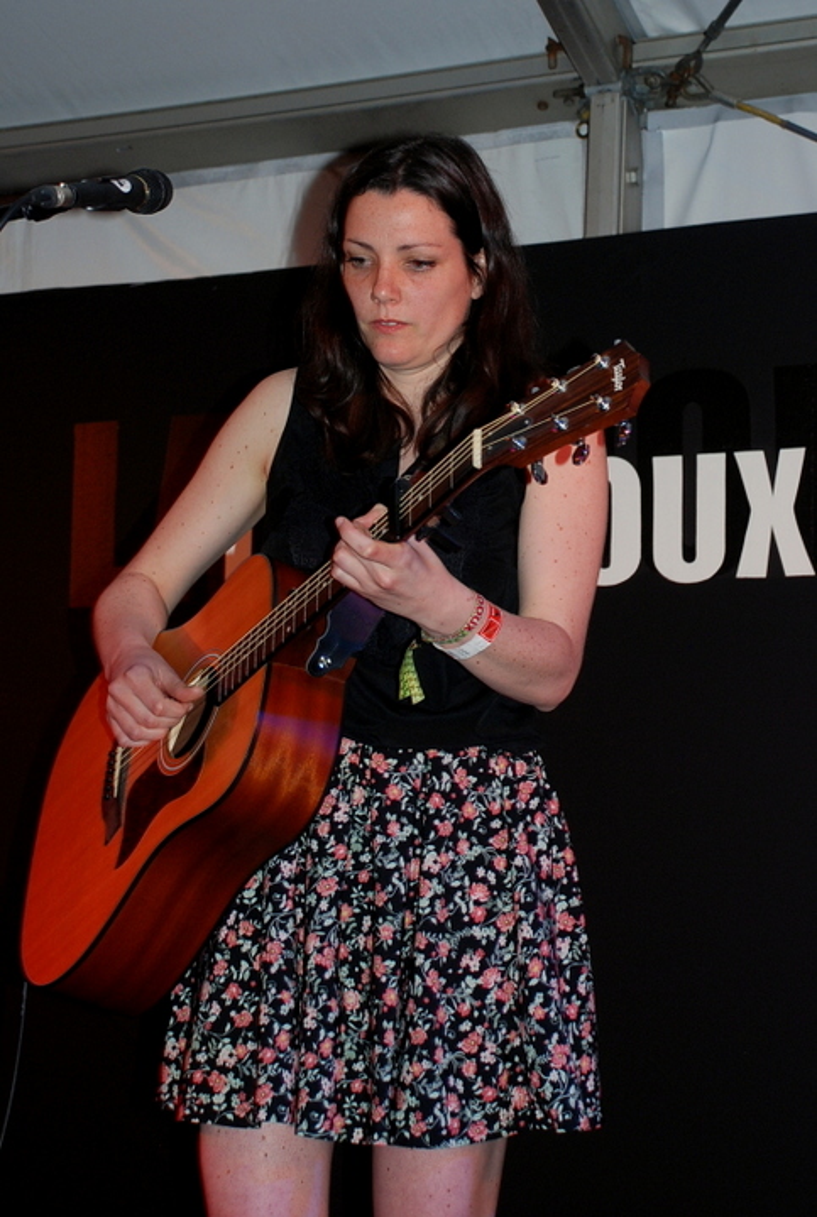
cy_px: 608
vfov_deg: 35.0
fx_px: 1932
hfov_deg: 23.9
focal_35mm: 57
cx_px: 408
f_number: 4.5
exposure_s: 1/60
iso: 320
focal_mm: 38
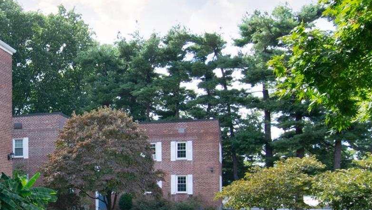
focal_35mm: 45
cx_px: 38
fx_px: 448
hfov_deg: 41.6
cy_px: 149
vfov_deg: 26.1
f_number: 11
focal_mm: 11
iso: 640
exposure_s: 1/250
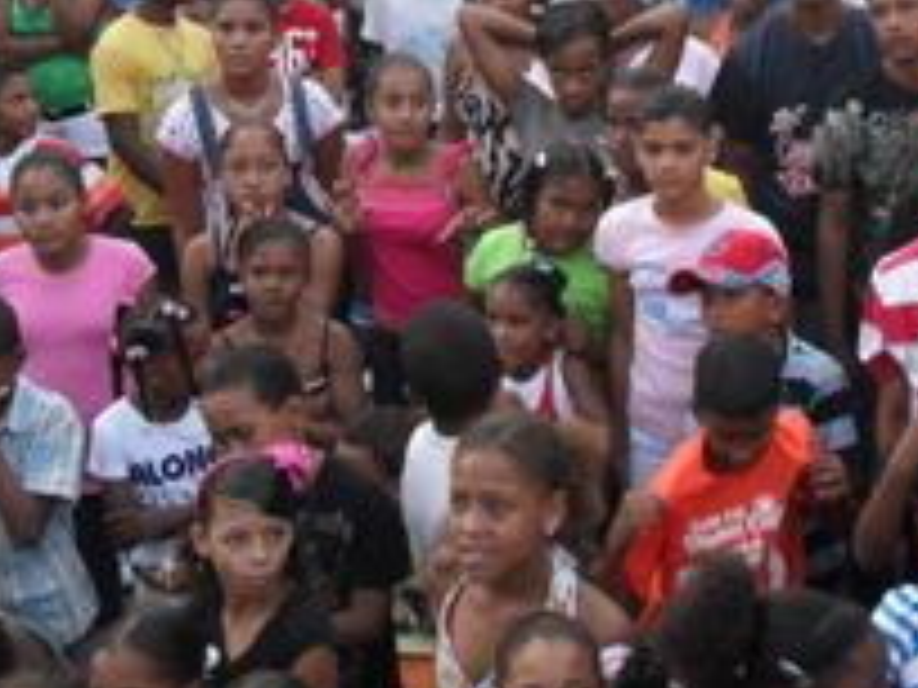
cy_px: 31
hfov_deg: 23.9
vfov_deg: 18.7
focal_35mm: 77
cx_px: 986
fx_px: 2042
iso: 100
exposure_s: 1/90
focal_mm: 6.2
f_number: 2.8
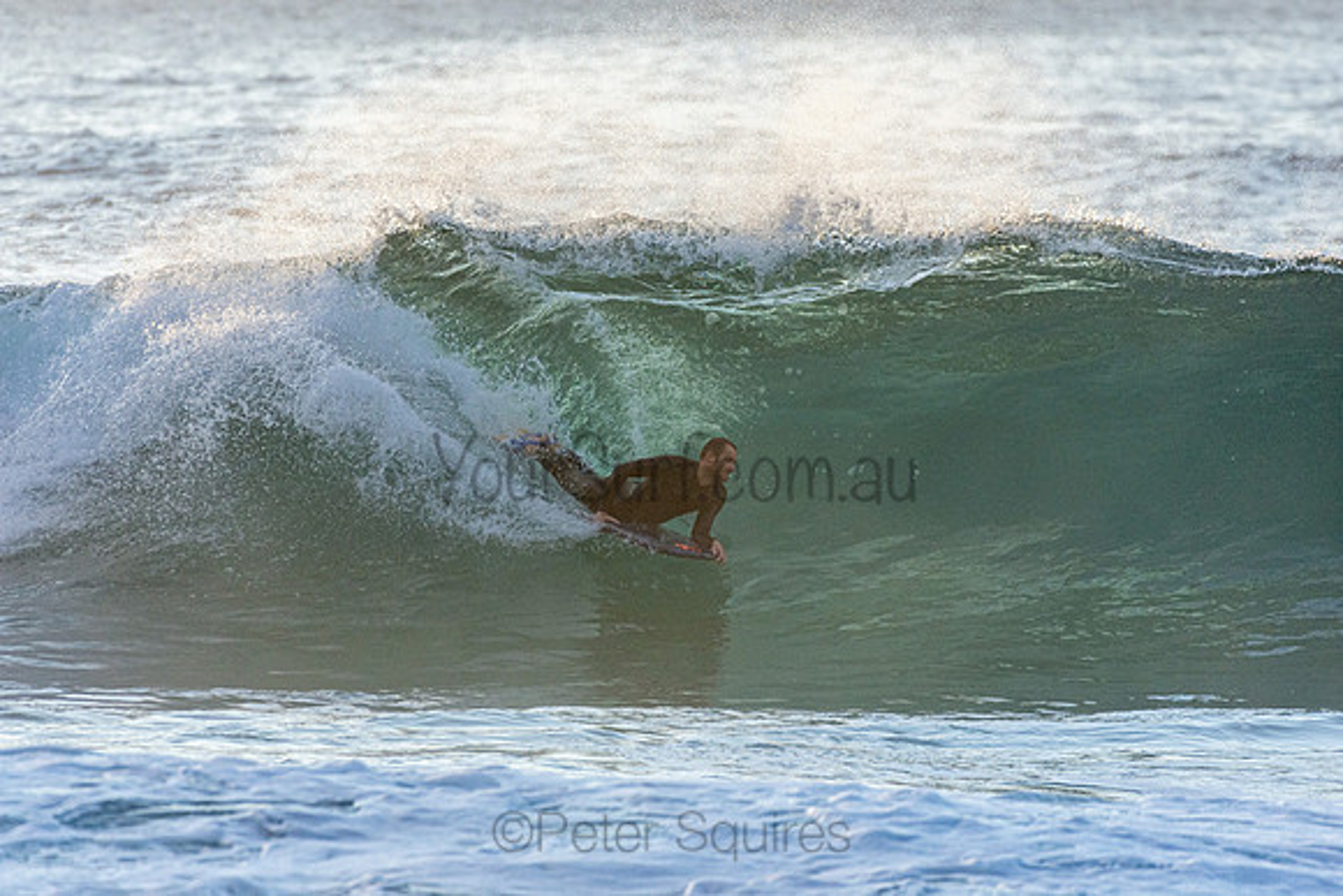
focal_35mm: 720
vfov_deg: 1.9
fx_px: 26865
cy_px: 448
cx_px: 672
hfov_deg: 2.9
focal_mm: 480
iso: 560
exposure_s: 1/1250
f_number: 5.6
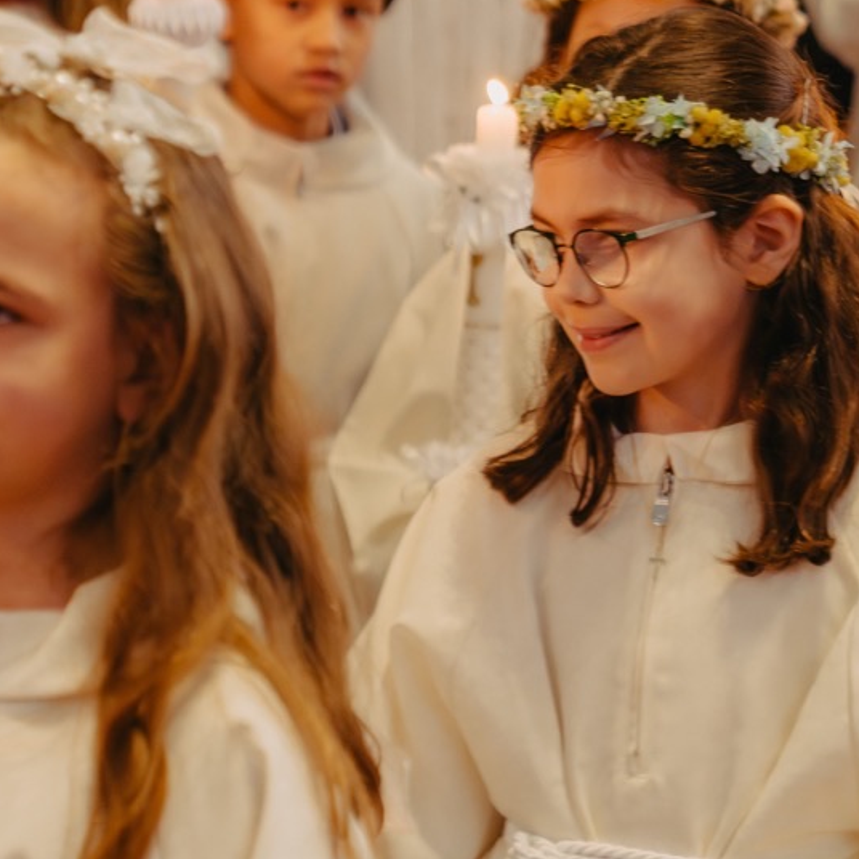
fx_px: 5980
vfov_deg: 8.2
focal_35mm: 213
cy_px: 348
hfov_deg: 8.2
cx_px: 585
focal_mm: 70
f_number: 2.8
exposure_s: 1/125
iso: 3200
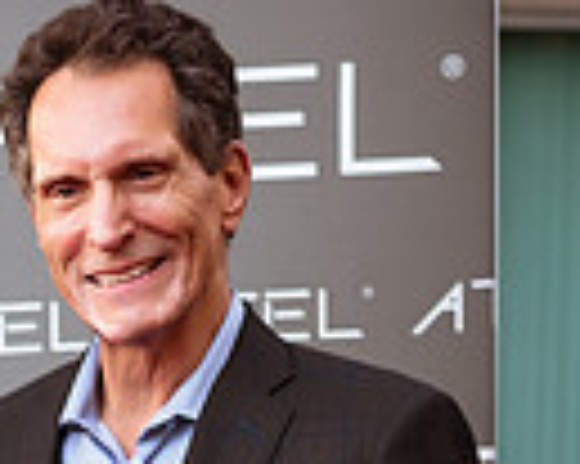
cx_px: -225
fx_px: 2539
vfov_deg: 10.1
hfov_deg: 12.5
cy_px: 691
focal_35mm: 148
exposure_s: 1/640
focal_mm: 35
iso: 640
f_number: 1.8
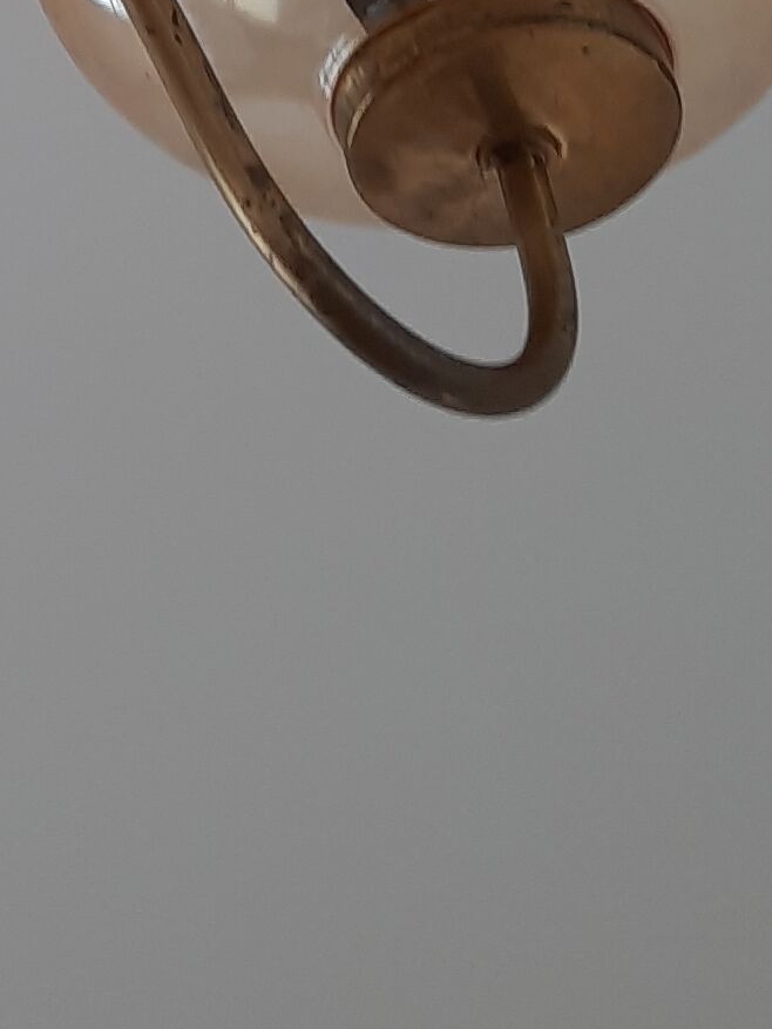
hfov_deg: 12.5
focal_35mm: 114
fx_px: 3389
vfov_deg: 14.9
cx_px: -286
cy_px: -853
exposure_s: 1/50
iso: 80
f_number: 2
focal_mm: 4.6
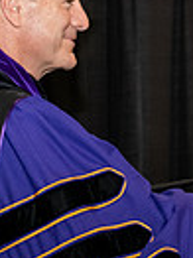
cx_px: 351
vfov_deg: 6.6
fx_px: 2226
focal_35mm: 299
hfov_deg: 4.9
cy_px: 117
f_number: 5.6
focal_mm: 70
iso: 2000
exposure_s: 1/200
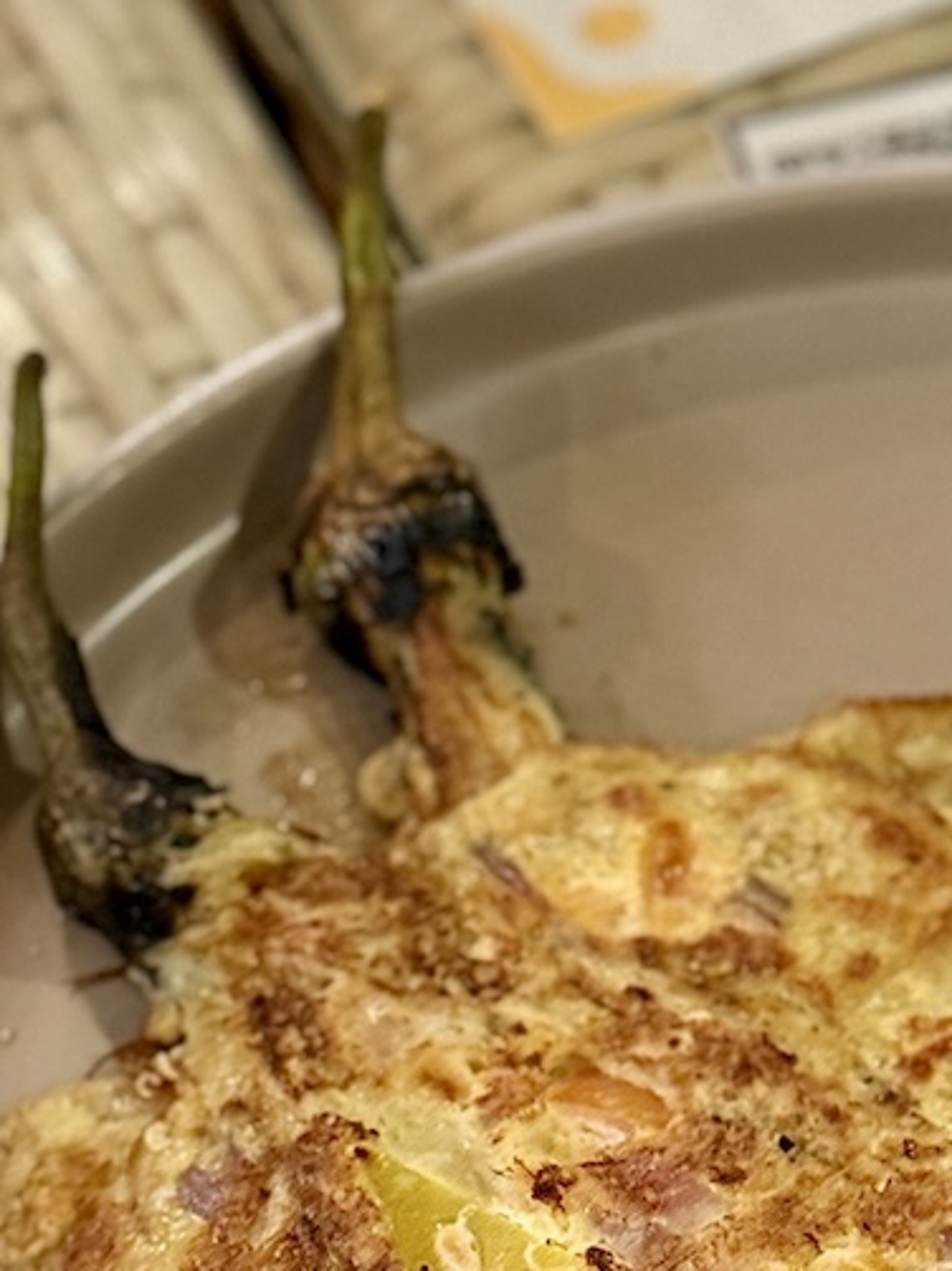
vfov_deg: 12.8
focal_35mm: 153
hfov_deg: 9.6
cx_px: 993
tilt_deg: -56.0
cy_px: 1109
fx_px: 5615
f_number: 1.78
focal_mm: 6.76
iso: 400
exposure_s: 1/40
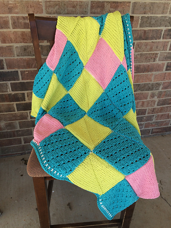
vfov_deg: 61.7
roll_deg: -0.8
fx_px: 191
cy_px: 114
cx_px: 86
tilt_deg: -32.9
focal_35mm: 29
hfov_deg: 48.2
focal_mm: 4.15
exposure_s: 1/197
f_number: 2.2
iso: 32
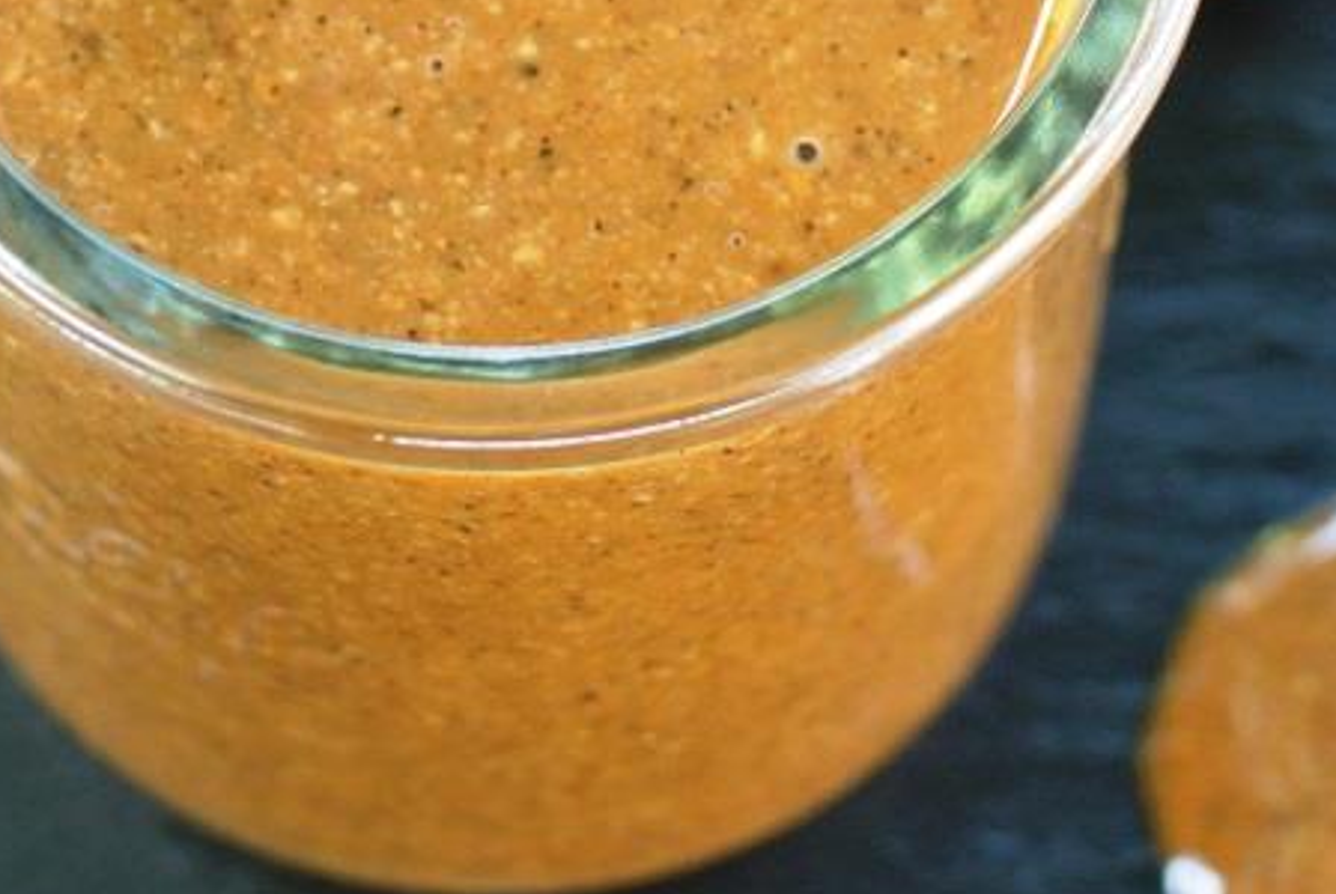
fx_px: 4162
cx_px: 823
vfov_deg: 12.2
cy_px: 34
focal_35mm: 112
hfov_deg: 18.2
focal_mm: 18.5
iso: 400
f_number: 3.5
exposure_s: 1/125
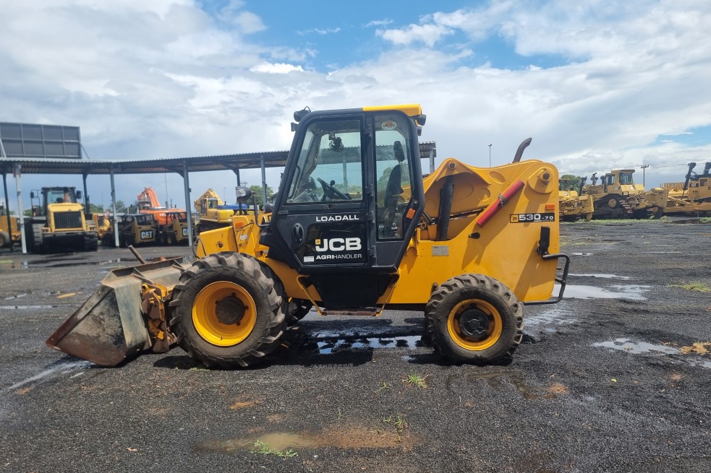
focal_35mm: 26
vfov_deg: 49.5
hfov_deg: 69.4
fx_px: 513
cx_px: 345
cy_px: 247
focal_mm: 6.7
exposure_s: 1/944
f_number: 1.8
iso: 50
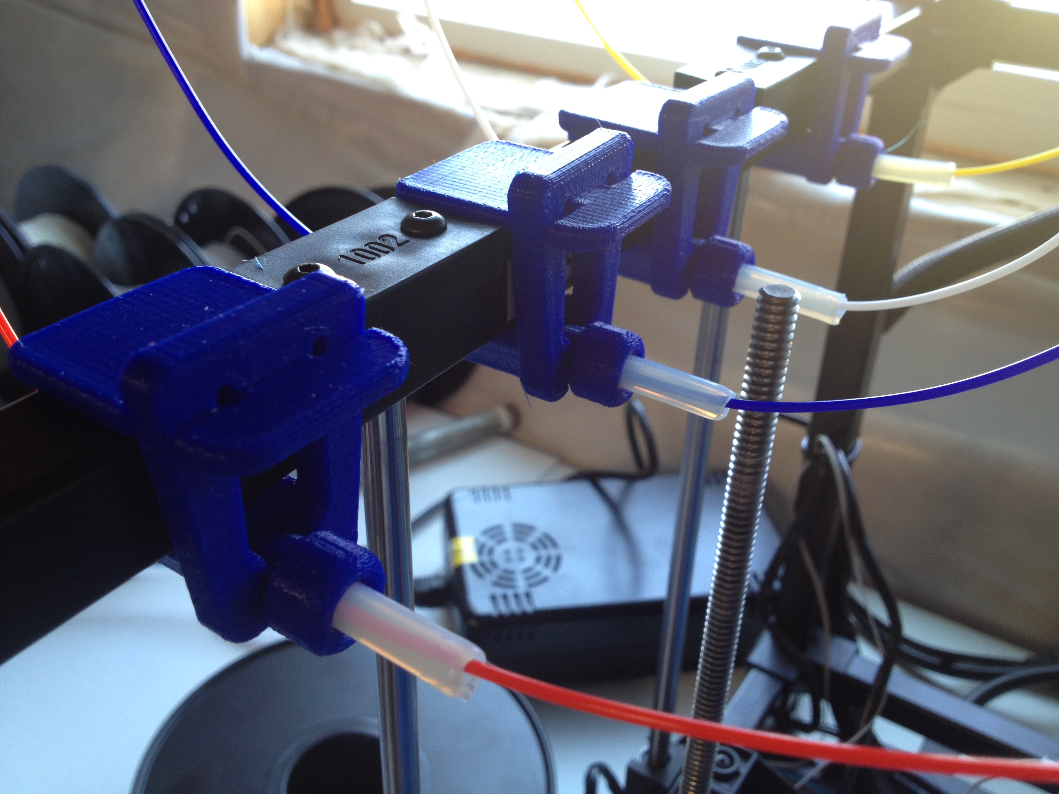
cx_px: 530
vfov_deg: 40.7
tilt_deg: -33.3
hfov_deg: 52.6
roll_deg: -2.6
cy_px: 397
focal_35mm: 35
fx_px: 1071
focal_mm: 4.28
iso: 64
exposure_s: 1/20
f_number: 2.4
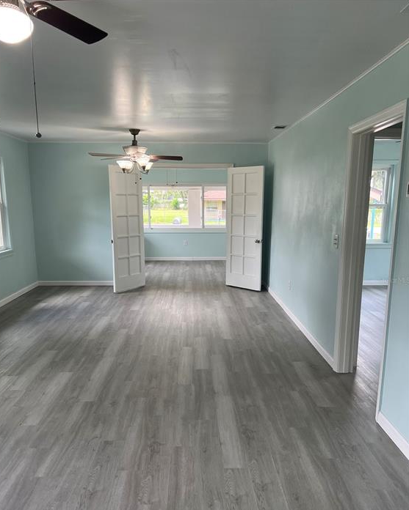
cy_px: 280
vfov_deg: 62.1
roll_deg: +0.4
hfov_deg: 51.5
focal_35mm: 28
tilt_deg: -9.6
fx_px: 424
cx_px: 200
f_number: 1.5
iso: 80
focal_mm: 5.7
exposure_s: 1/120
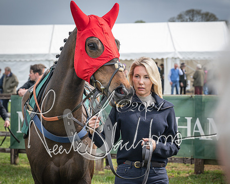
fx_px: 805
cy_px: 92
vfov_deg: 13.0
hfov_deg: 16.3
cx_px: 125
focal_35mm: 118
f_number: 5
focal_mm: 70
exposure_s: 1/1000
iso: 400
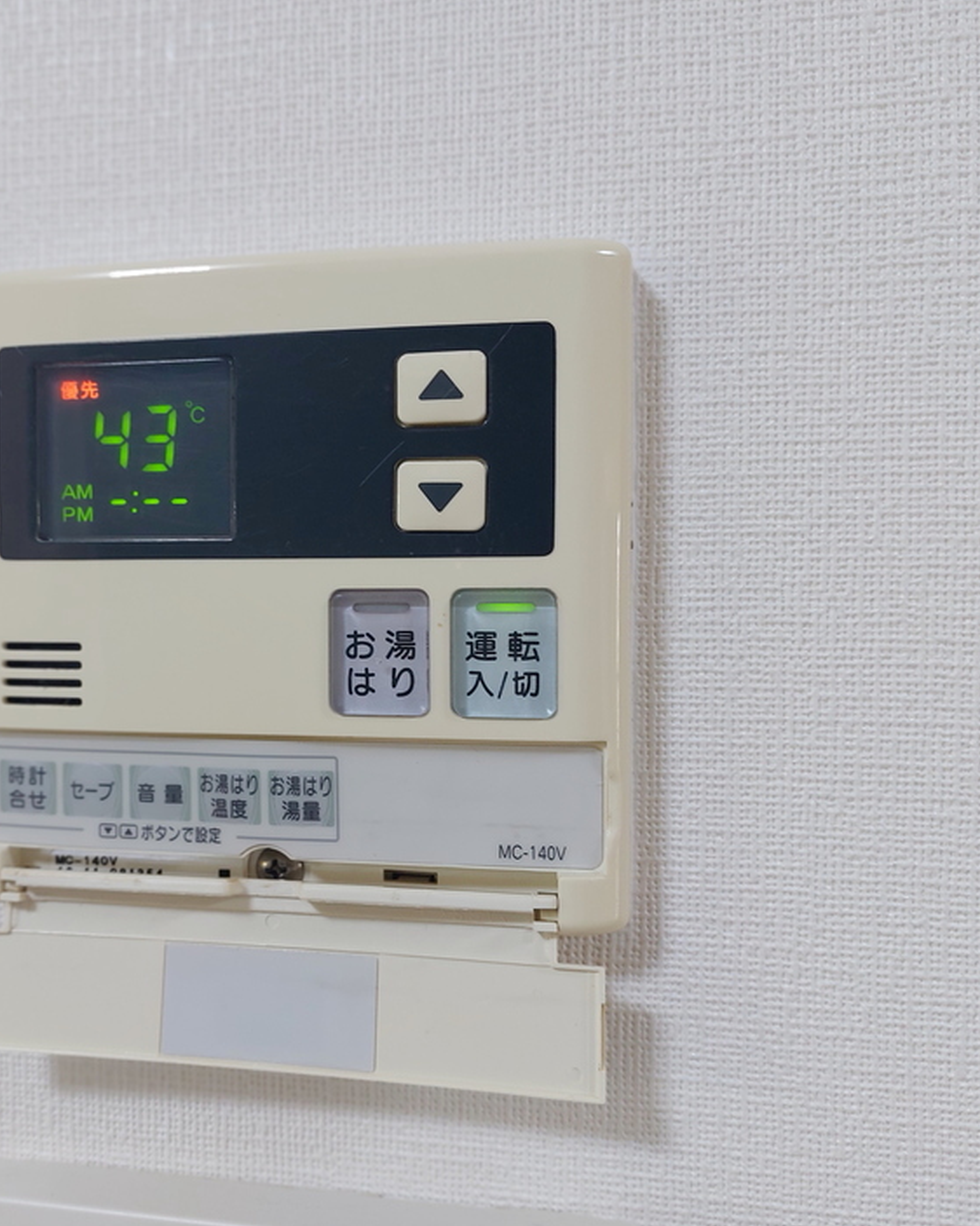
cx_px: 309
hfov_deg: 44.9
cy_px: 610
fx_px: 1161
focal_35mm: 32
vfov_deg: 55.7
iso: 40
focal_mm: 5.23
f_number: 1.8
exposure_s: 1/24
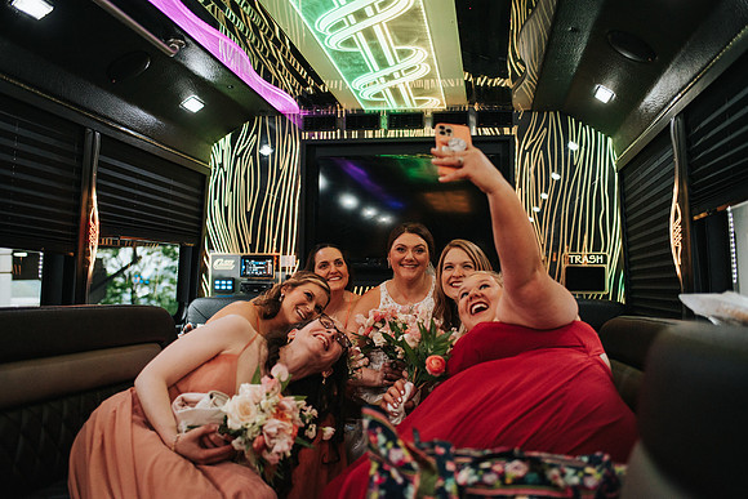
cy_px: 250
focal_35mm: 35
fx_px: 727
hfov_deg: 54.4
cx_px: 374
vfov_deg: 37.9
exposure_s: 1/250
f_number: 2.5
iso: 1000
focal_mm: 35
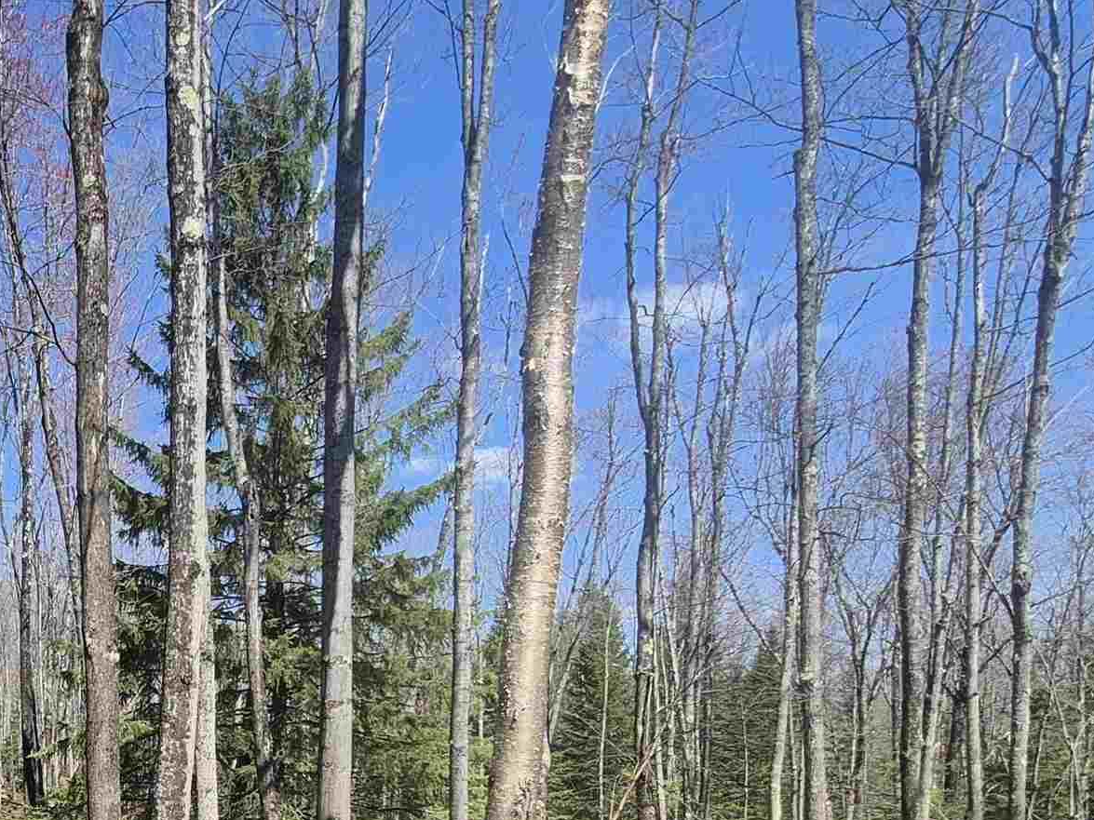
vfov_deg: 37.1
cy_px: 833
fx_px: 1074
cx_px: 101
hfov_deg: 48.1
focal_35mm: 34
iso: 50
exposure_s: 1/1128
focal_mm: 1.74
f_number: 2.2
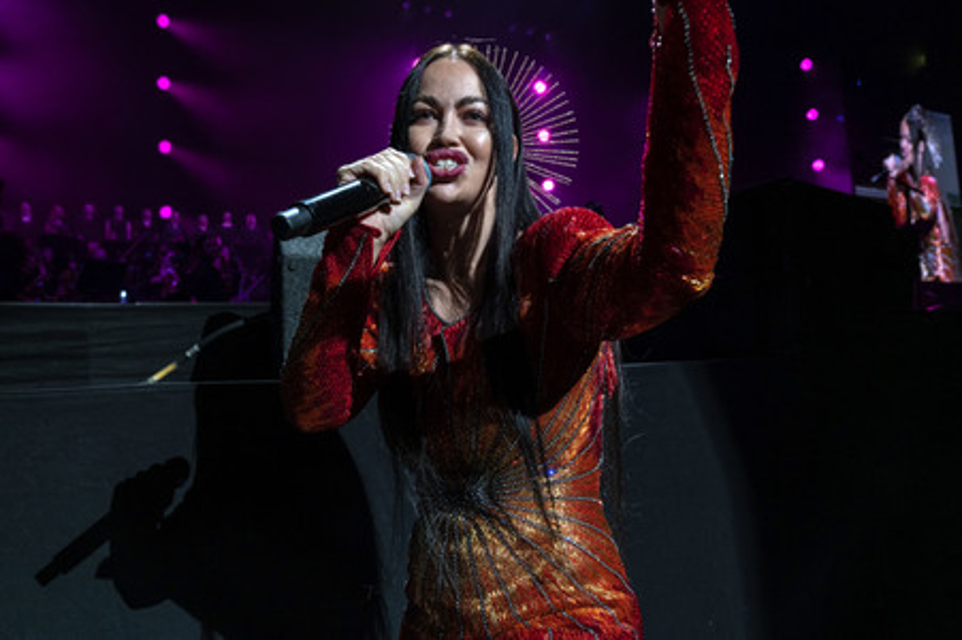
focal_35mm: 27
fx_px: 721
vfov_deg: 47.9
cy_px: 320
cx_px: 481
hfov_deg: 67.4
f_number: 5.6
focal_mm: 27
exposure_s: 1/320
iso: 2500
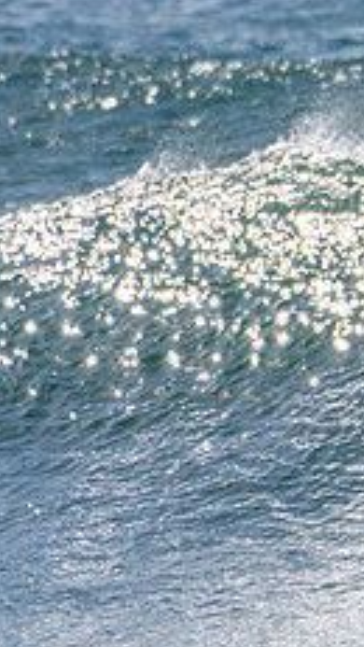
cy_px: 450
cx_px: 742
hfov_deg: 0.6
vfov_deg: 1.1
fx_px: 33911
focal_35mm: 1977
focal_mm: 500
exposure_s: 1/2000
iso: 160
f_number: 5.6
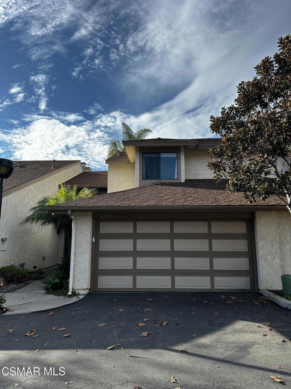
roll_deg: -0.5
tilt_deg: +9.7
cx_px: 146
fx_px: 269
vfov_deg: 71.6
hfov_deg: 56.8
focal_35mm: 24
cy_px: 194
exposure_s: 1/2591
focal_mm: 6.86
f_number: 1.78
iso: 80
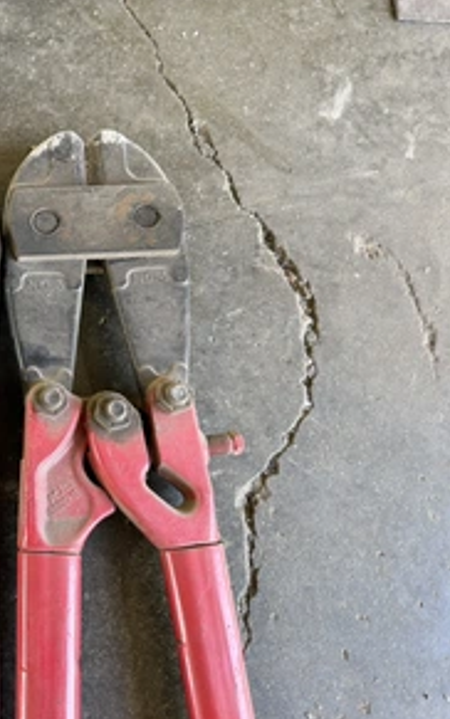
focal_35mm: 35
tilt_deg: -73.7
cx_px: -42
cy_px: 358
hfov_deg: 32.1
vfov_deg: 55.3
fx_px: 686
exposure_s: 1/60
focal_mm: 6.76
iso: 125
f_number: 1.78
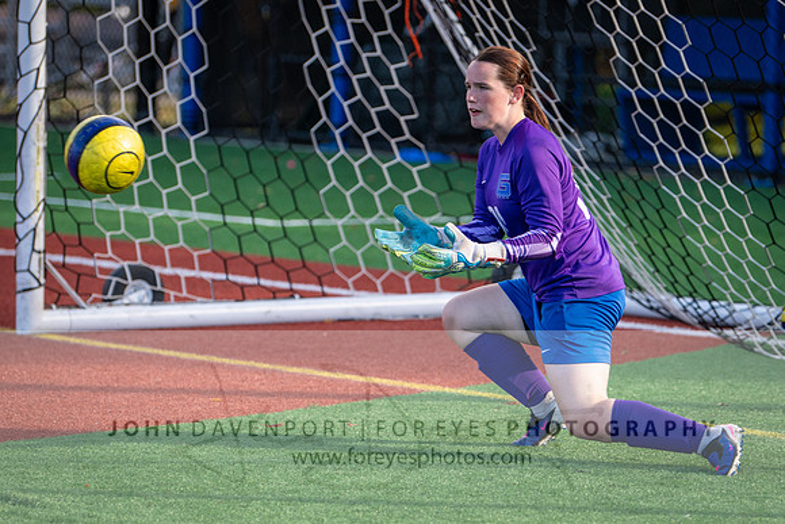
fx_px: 5030
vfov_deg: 6.0
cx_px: 452
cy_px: 359
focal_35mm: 231
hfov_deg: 8.9
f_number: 2.8
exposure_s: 1/1000
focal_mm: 150
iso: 450
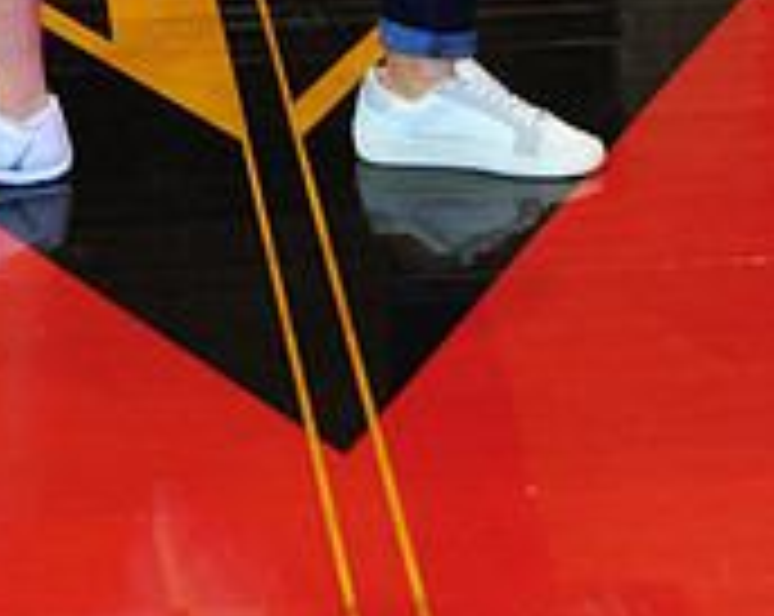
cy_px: -620
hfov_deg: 12.6
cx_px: 86
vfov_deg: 9.5
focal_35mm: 152
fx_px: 3476
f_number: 7.1
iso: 2000
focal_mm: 48
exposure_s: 1/60
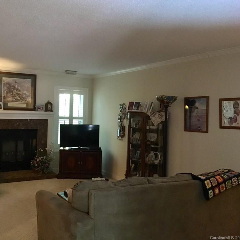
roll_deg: -1.8
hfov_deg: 46.6
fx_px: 275
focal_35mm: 35
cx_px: 83
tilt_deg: -3.4
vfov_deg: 47.2
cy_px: 118
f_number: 2.2
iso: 320
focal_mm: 4.15
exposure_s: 1/15
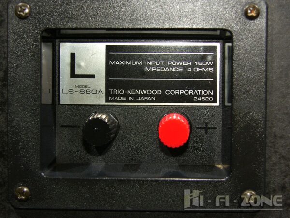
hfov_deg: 21.8
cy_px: 109
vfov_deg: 16.4
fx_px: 754
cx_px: 145
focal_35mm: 90
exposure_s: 1/100
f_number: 3.2
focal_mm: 23.2
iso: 50
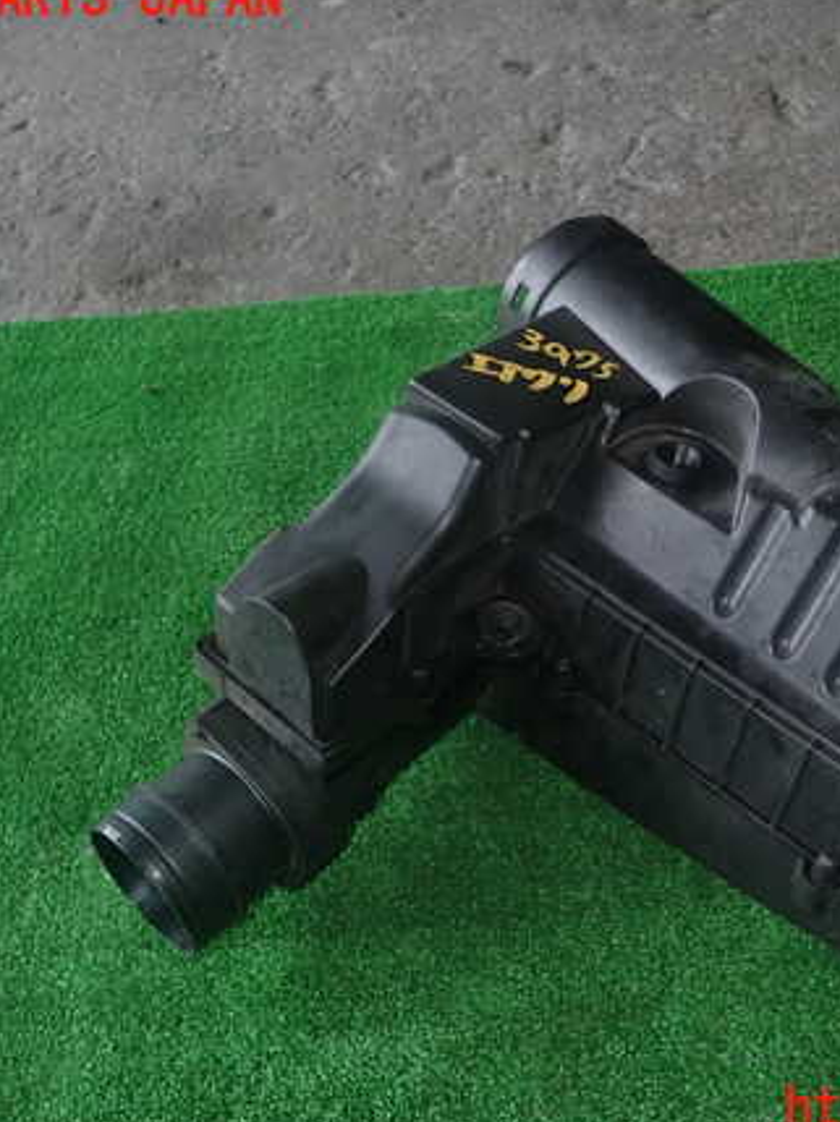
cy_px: 554
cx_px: 591
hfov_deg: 39.9
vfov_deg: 52.7
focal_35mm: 35
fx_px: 1134
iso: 125
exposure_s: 1/30
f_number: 5.6
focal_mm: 4.5
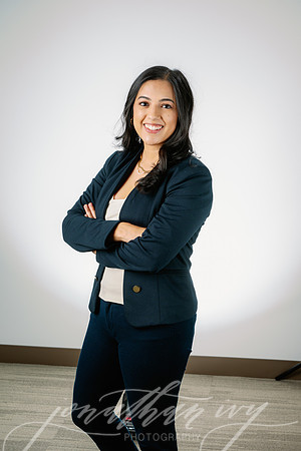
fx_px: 878
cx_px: 150
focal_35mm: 70
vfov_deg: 28.8
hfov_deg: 19.5
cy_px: 226
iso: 125
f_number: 8
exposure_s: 1/160
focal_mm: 70
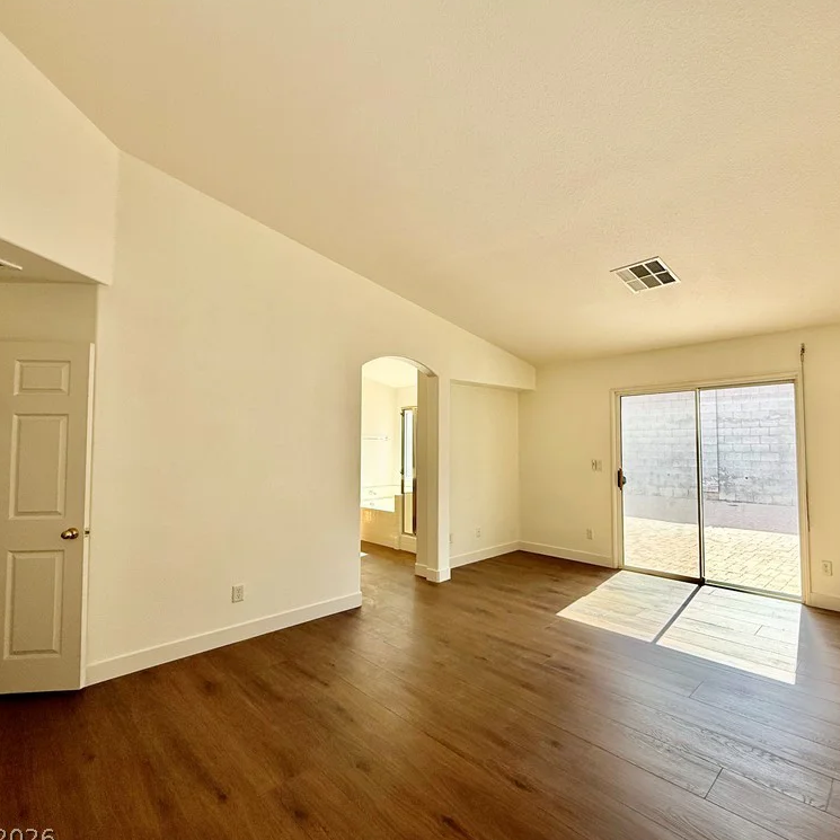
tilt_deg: +2.0
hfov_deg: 82.8
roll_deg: +0.1
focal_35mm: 17
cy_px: 424
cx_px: 510
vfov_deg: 84.0
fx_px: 467
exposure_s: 1/486
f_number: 2.2
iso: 64
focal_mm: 2.22
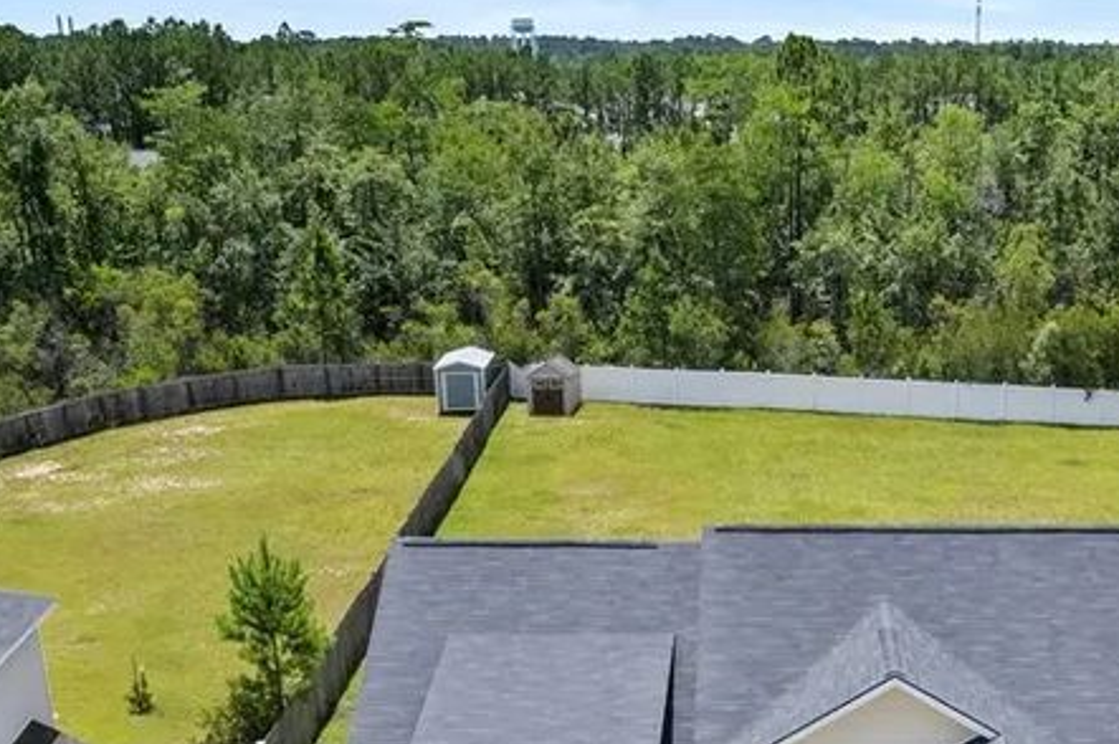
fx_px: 1584
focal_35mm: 51
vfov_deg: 25.5
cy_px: 683
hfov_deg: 38.0
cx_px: 833
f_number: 2.8
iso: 150
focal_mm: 8.38
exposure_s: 1/3200
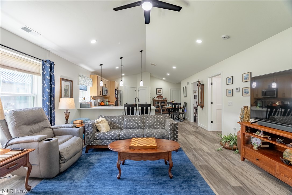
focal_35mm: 16
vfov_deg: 73.7
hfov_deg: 96.7
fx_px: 130
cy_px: 98
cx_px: 146
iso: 500
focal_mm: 16
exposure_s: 1/160
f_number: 5.6
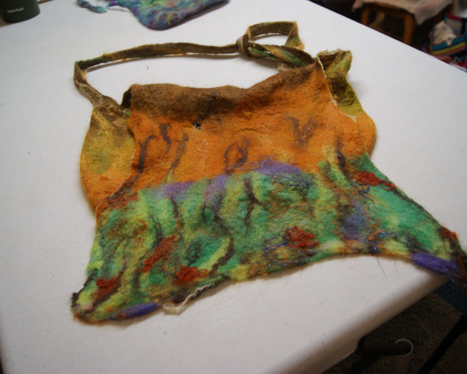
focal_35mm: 34
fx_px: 470
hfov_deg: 52.8
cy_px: 187
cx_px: 233
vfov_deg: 43.4
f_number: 3.5
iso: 320
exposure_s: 1/30
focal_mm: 20
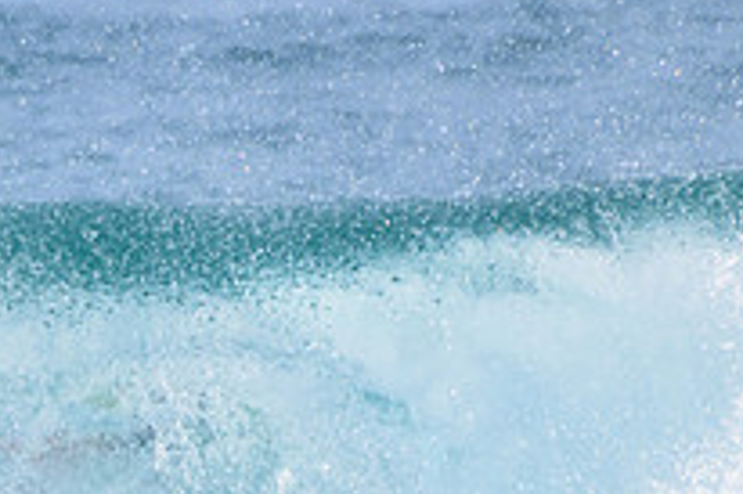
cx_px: -292
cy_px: 672
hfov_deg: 0.7
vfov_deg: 0.5
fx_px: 58112
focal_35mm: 2818
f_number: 11
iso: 1400
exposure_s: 1/2000
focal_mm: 1000
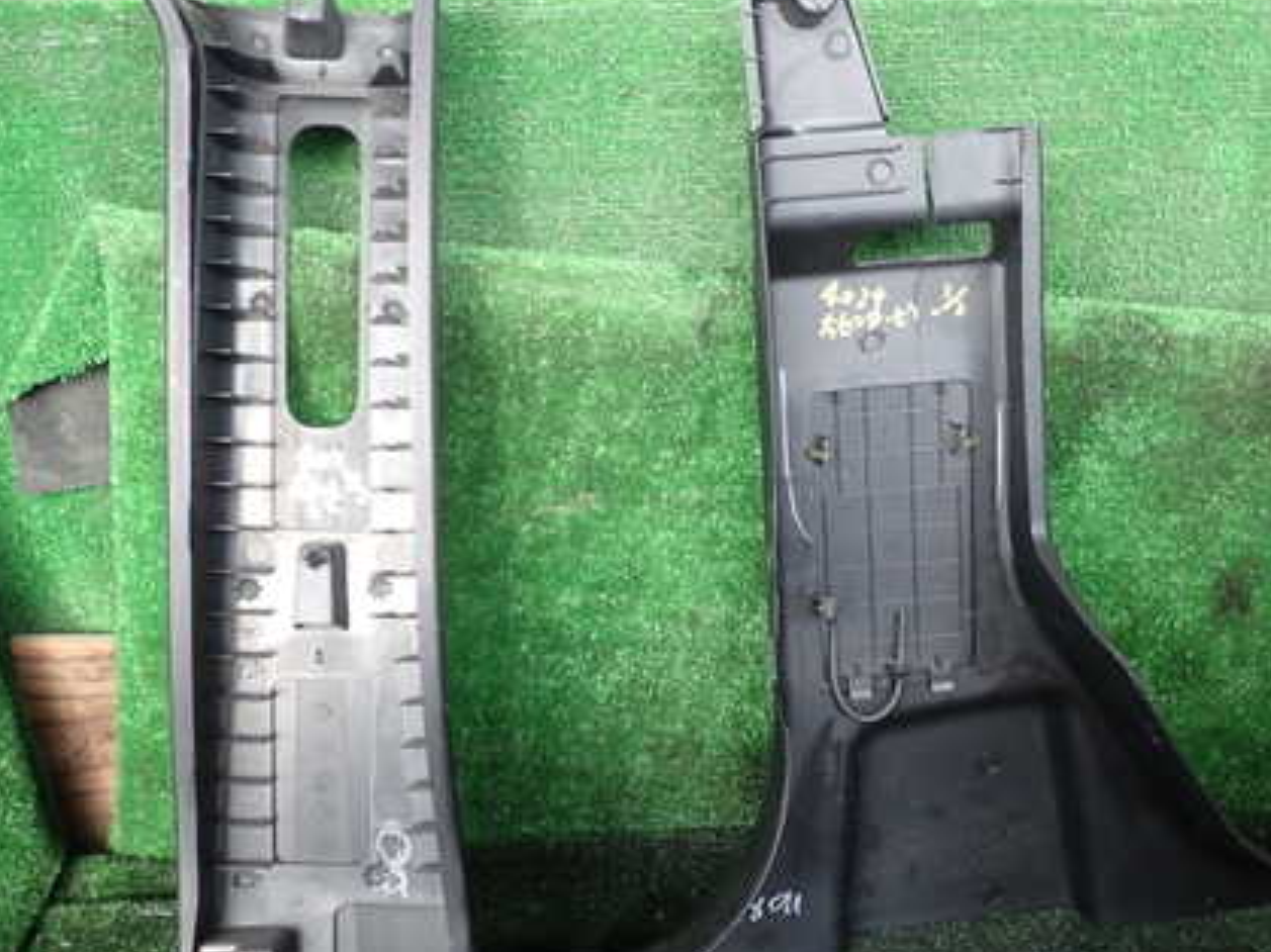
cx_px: 631
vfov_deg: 33.5
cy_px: 537
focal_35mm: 43
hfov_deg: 43.9
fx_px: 1578
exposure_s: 1/60
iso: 125
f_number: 2.3
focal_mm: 5.4
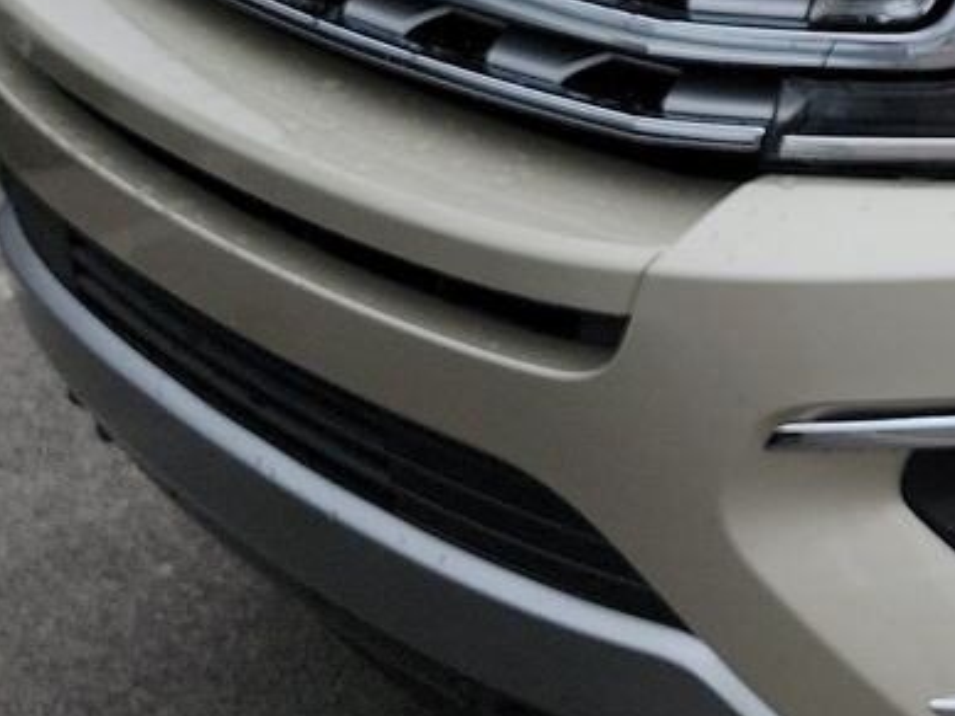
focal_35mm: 99
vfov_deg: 14.4
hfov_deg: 17.0
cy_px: -202
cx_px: 1624
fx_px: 2731
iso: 50
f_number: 1.8
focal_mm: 6.7
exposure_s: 1/396
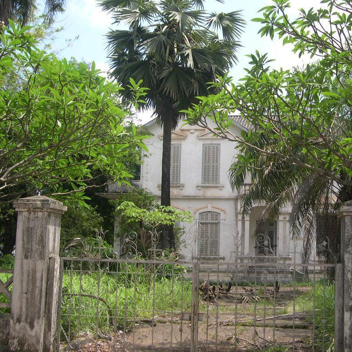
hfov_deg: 37.2
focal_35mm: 45
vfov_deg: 37.6
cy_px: 176
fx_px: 518
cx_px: 231
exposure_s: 1/630
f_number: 2.8
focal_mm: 8
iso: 100
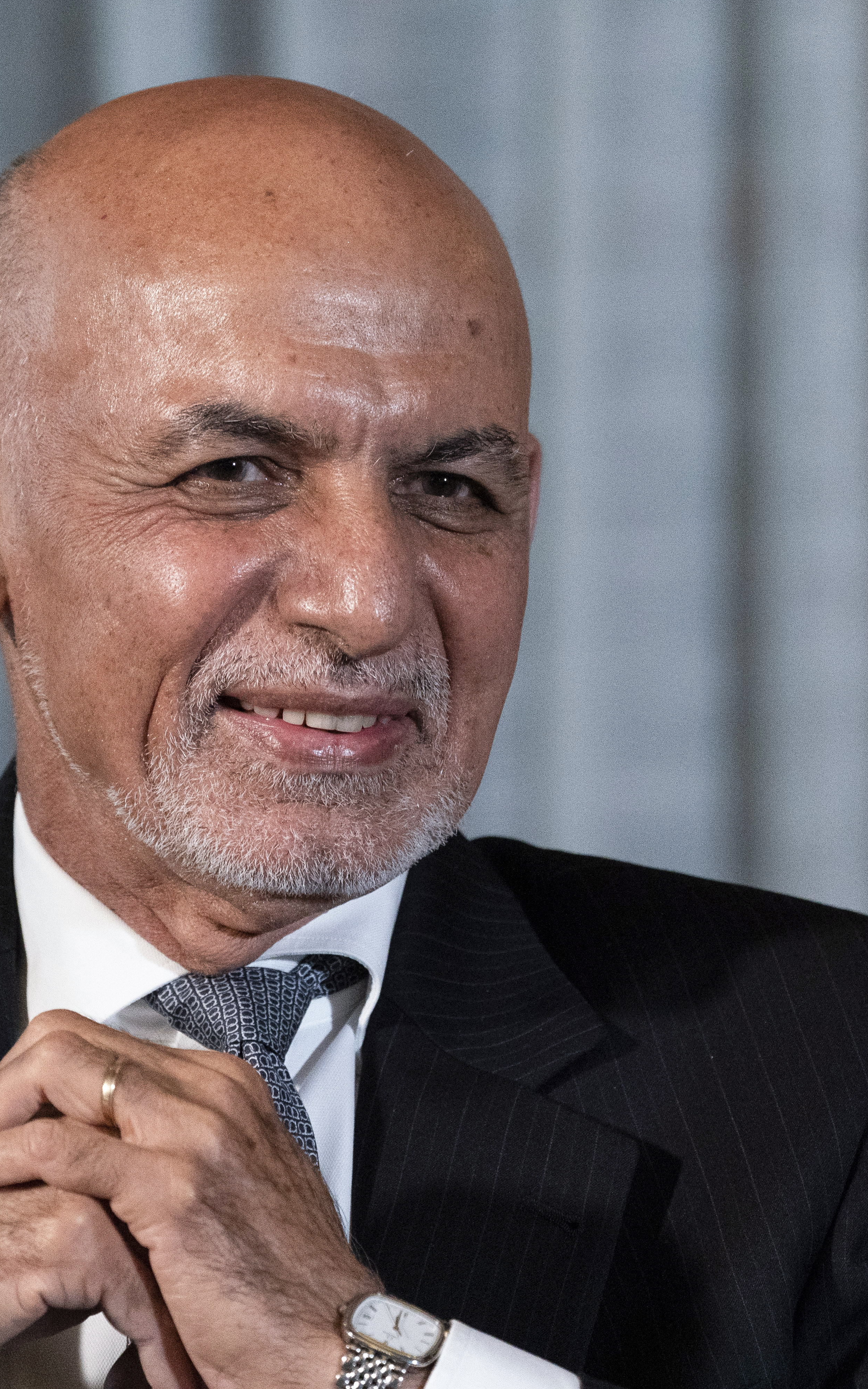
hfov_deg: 3.2
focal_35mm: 406
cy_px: 694
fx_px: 15364
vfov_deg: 5.2
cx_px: 295
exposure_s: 1/320
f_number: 5.6
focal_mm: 265
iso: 8000
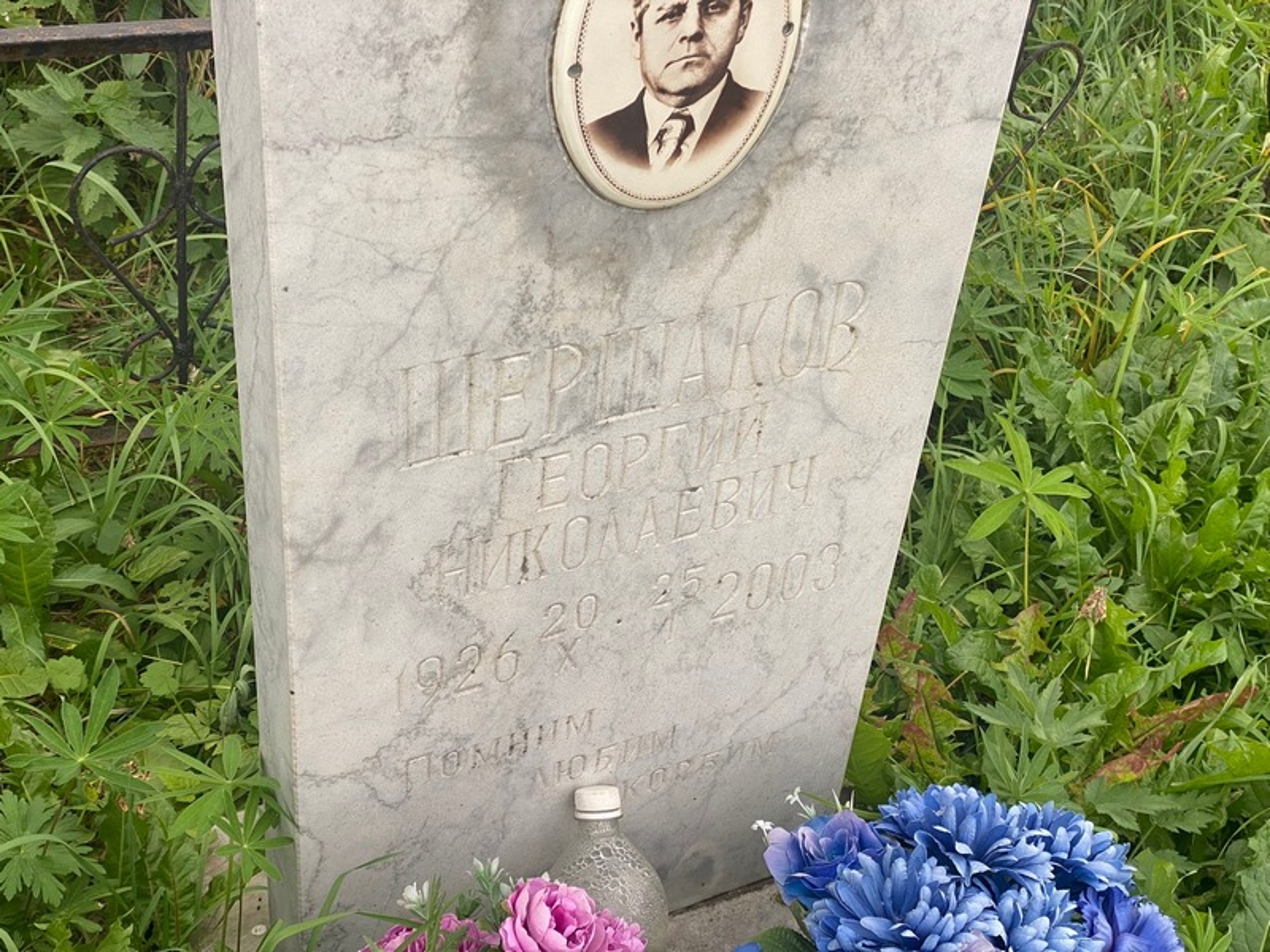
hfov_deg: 36.8
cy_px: 476
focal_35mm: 52
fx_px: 1908
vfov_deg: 28.0
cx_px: 635
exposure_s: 1/122
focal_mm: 6
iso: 25
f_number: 2
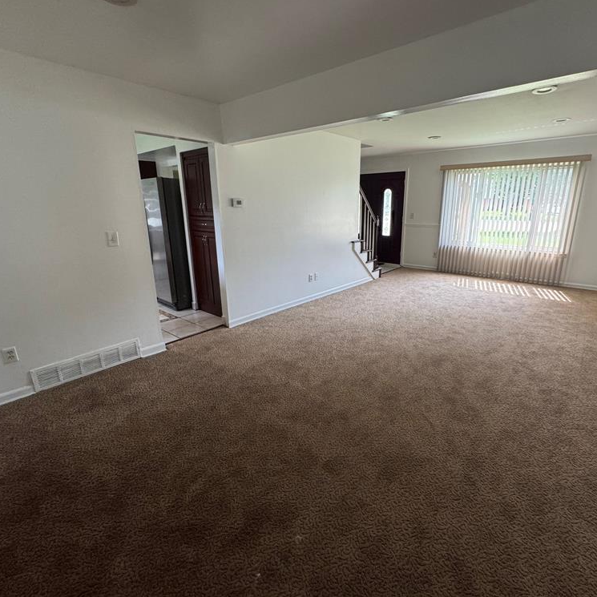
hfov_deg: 83.9
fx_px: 332
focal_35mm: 17
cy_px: 290
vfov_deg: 83.9
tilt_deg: -16.1
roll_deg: -0.6
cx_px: 317
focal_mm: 2.22
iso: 200
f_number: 2.2
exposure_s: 1/99
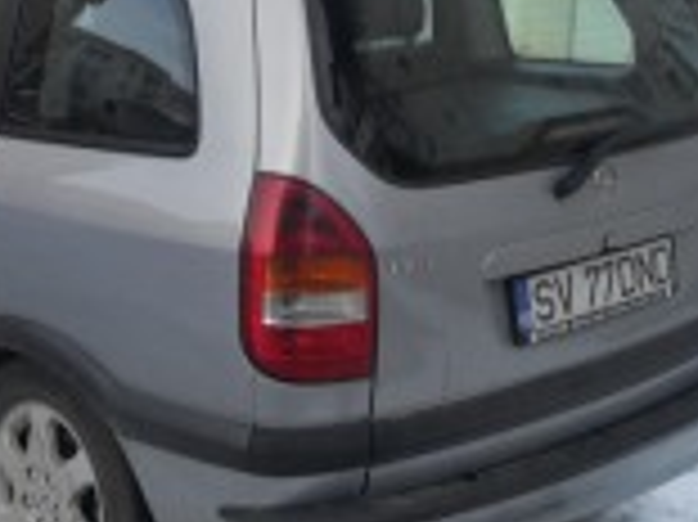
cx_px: 149
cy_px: 148
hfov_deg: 24.4
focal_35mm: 79
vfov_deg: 18.5
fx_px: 1592
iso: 100
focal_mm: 6.2
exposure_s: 1/60
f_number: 8.9
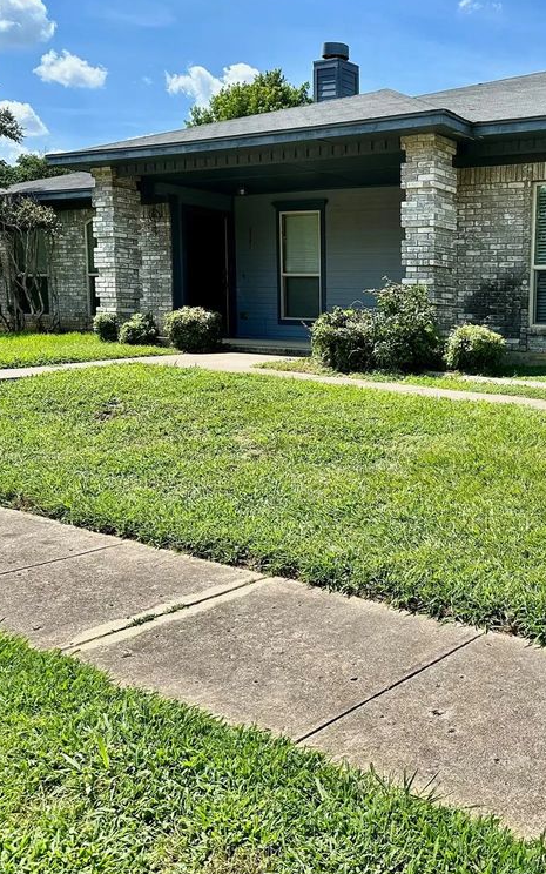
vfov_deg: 55.3
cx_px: 531
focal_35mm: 35
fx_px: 833
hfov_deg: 33.5
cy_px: 437
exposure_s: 1/3247
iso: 80
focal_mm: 6.86
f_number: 1.78
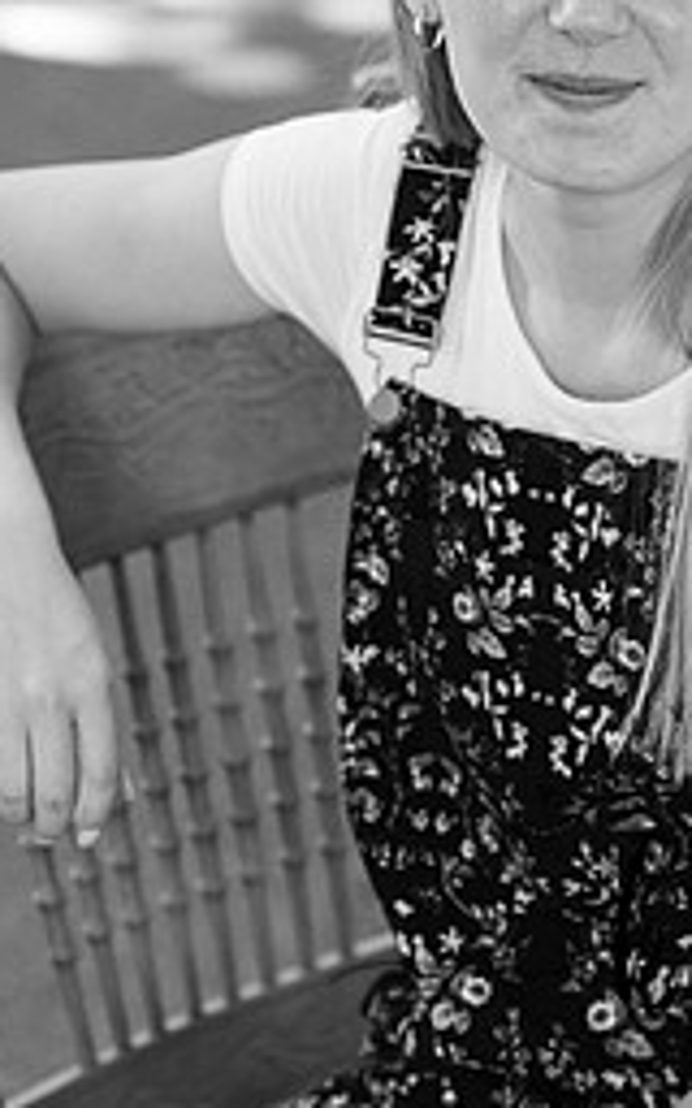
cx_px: 454
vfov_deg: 13.7
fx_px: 4587
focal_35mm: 152
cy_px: 238
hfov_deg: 8.6
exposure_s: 1/200
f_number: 3.5
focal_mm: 85
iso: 640
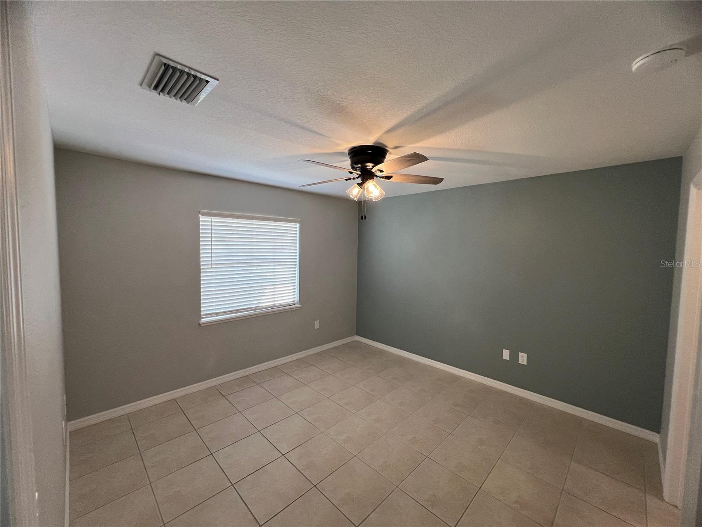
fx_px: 264
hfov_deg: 106.2
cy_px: 264
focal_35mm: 13
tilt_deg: -3.9
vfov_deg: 89.9
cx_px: 351
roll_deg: -1.0
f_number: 1.8
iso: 125
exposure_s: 1/120
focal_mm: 1.57
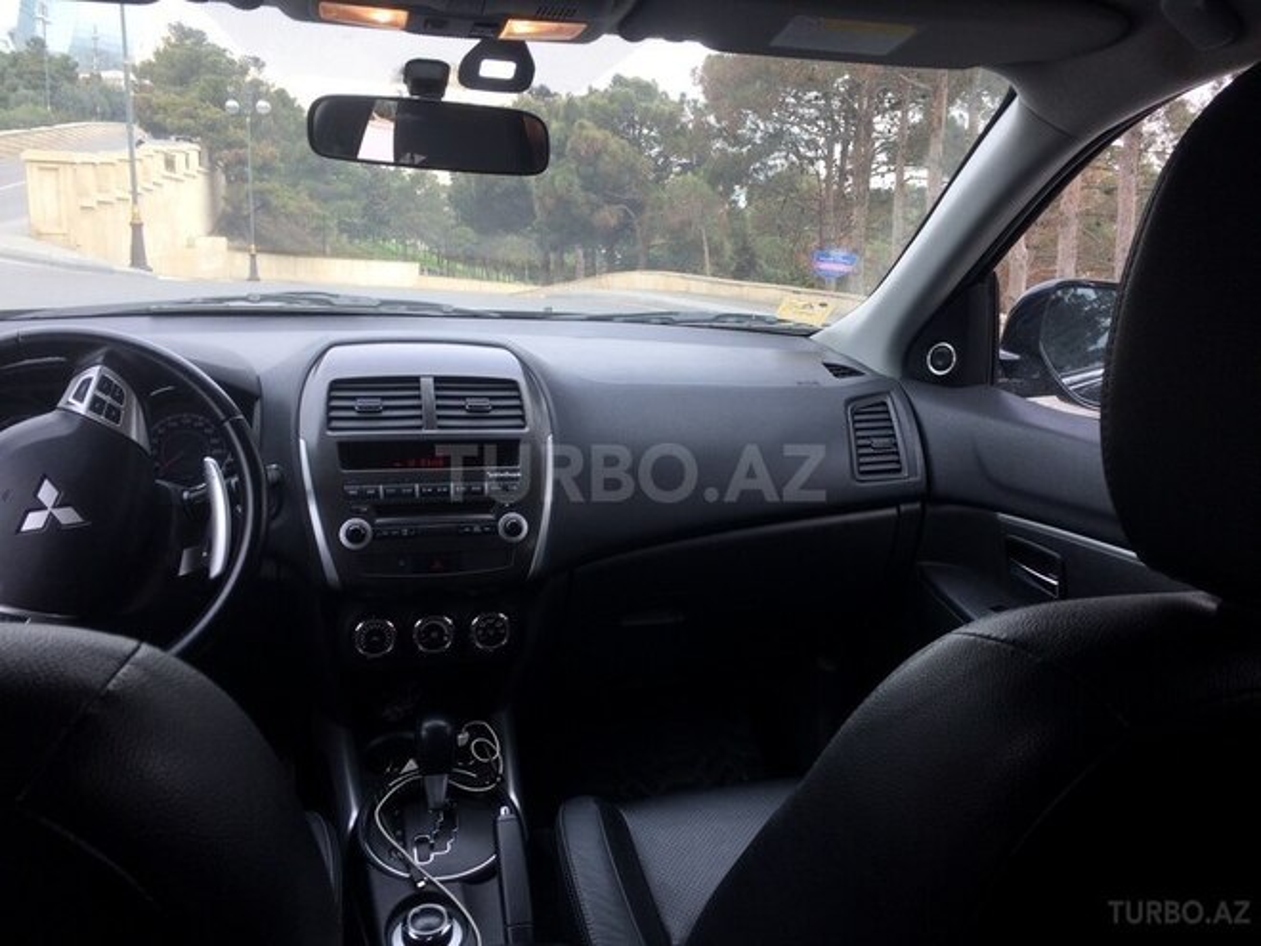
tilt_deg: -11.9
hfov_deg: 61.7
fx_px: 1056
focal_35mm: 29
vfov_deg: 48.2
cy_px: 473
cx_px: 630
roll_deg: -1.5
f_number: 2.2
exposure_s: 1/228
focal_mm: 4.15
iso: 32
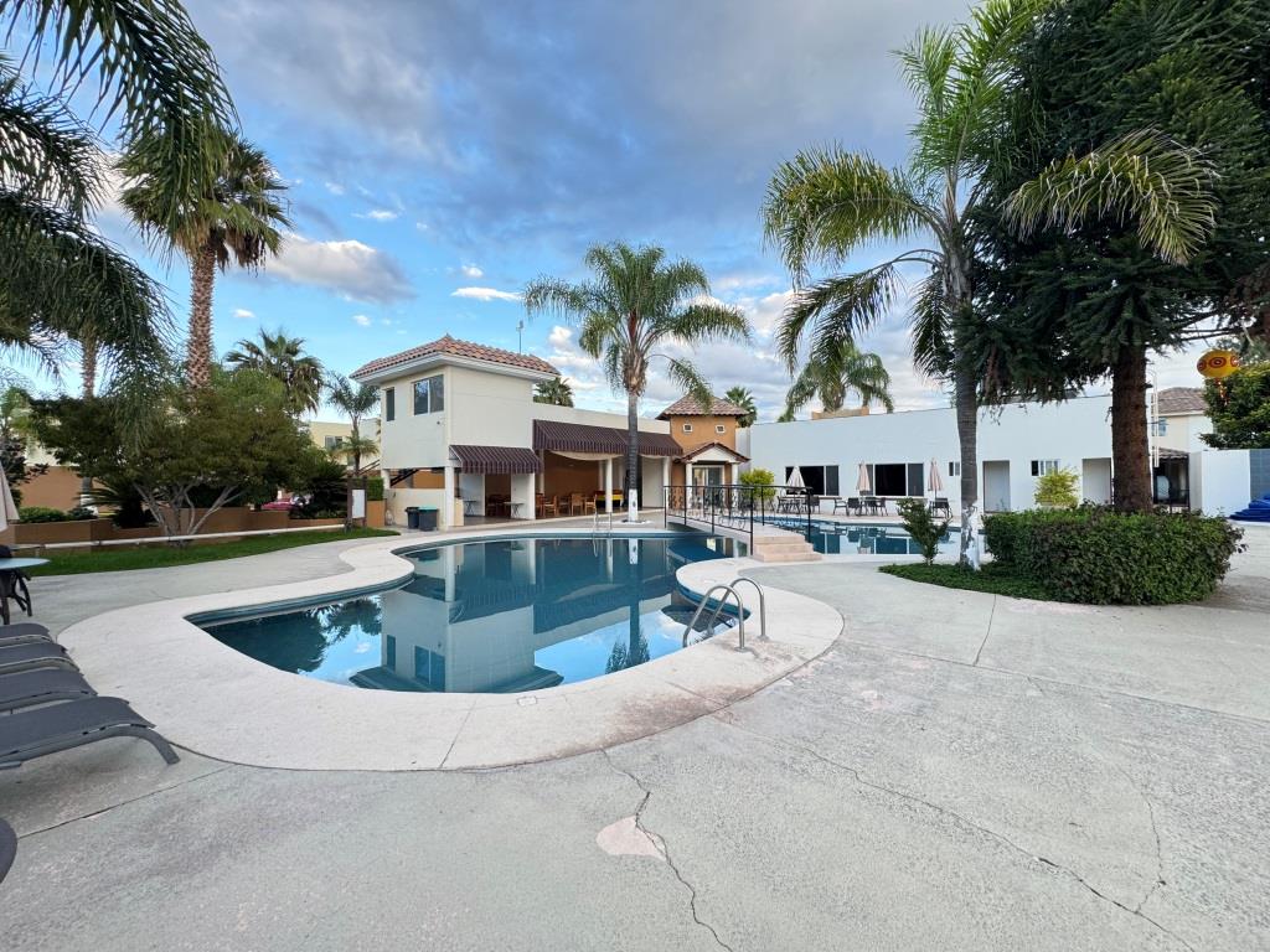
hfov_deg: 102.1
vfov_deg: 85.7
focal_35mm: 14
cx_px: 635
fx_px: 514
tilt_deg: +0.5
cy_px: 476
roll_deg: +0.7
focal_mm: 2.22
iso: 80
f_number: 2.2
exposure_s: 1/99
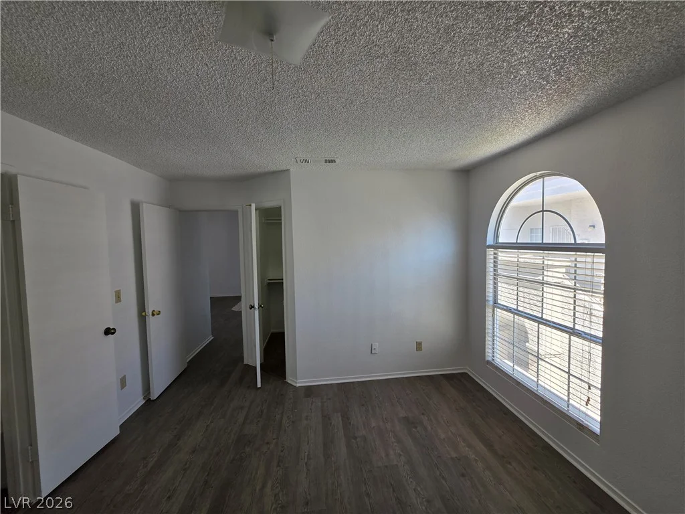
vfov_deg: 89.9
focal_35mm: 13
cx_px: 342
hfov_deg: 106.2
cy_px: 257
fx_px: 257
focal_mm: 2.2
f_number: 1.9
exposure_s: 1/120
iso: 32
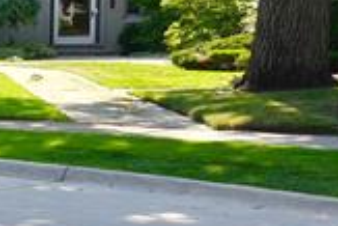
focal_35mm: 107
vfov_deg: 12.8
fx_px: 1005
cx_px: -697
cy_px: 136
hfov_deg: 11.1
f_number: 7.1
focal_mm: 17
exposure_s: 1/125
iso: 100
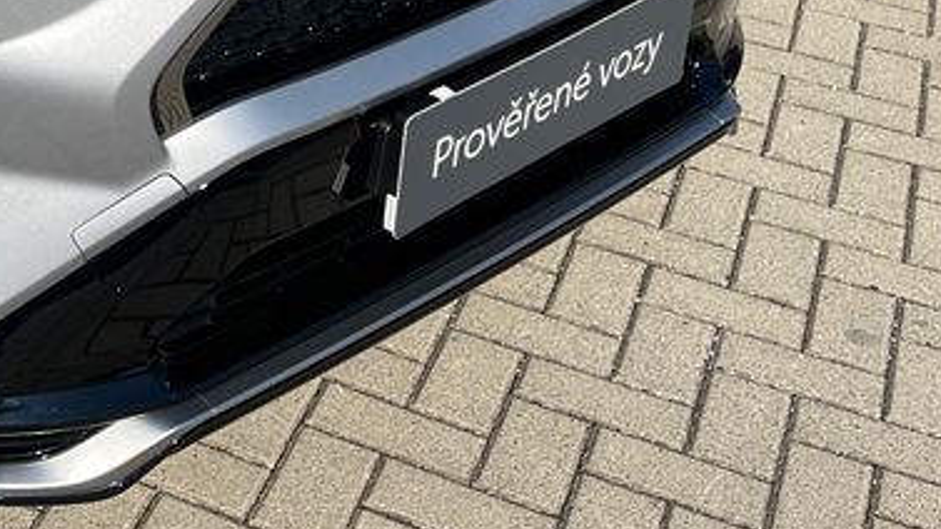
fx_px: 1921
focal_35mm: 77
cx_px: -212
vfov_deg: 14.5
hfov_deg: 24.7
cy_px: -297
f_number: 1.6
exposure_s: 1/3215
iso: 50
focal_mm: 5.1
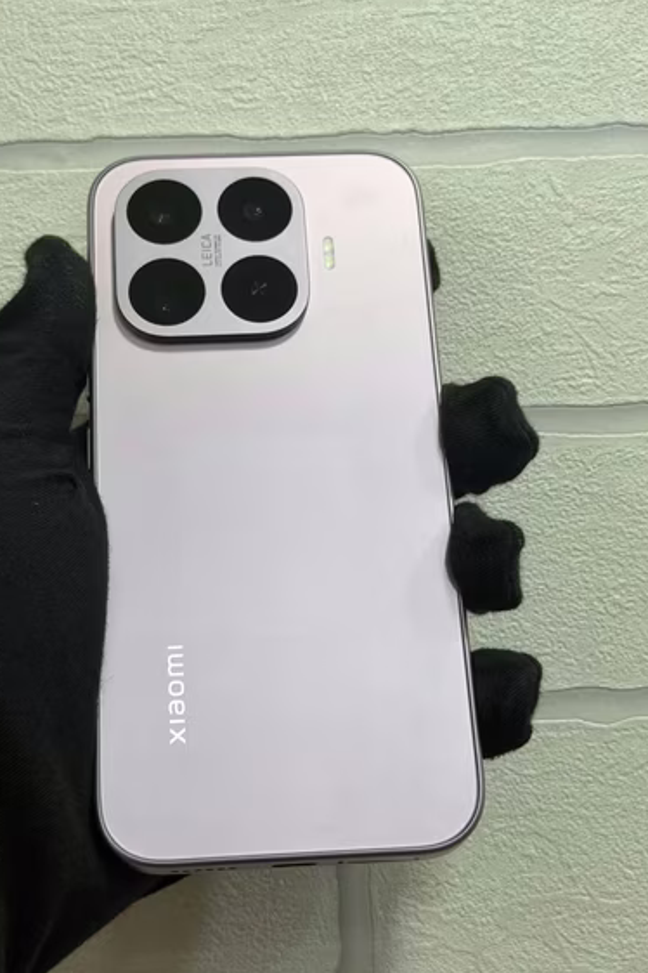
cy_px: 475
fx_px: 1539
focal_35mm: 57
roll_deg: +1.8
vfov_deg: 35.1
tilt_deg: +4.2
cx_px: 281
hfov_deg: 23.8
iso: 50
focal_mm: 6.76
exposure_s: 1/100
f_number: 1.78
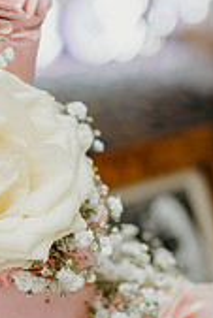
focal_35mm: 93
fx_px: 824
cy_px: 134
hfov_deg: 14.4
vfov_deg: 21.9
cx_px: -25
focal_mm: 35
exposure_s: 1/160
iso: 800
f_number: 2.8
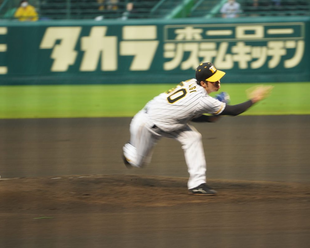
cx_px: 154
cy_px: 124
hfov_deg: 3.8
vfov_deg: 3.0
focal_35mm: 509
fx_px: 4670
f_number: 5.6
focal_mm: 300
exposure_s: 1/40
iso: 200
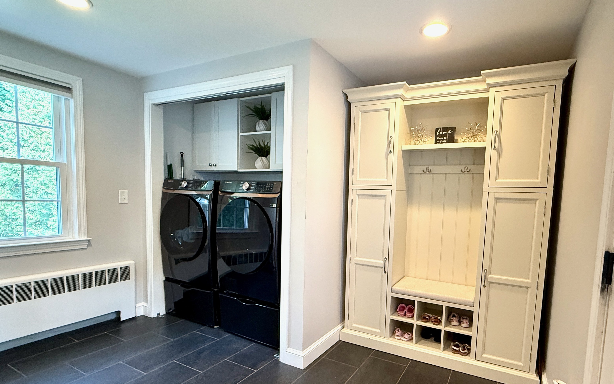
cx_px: 310
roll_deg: -1.1
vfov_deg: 74.3
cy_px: 221
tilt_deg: -4.0
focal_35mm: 15
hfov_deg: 101.5
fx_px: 251
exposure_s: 1/120
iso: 320
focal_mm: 2.22
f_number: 2.2
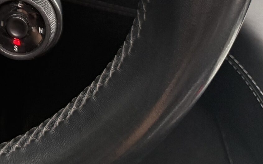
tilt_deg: -20.4
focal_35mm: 77
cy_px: -120
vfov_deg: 15.0
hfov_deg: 23.1
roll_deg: +0.0
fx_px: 552
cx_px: -99
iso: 200
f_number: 1.78
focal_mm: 6.76
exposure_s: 1/71
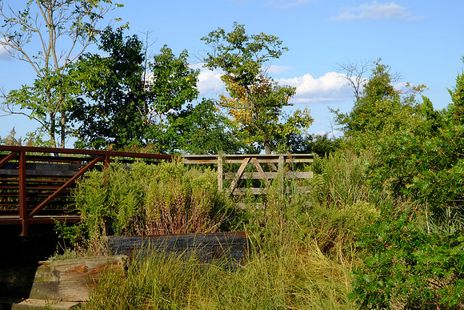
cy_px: 155
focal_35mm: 83
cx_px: 232
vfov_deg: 16.5
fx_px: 1070
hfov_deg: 24.5
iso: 200
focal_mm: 55
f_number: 22
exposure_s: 1/42
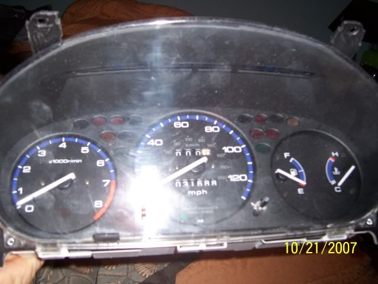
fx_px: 393
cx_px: 189
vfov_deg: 39.7
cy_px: 142
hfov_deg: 51.4
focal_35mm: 36
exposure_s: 1/60
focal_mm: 6
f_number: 3
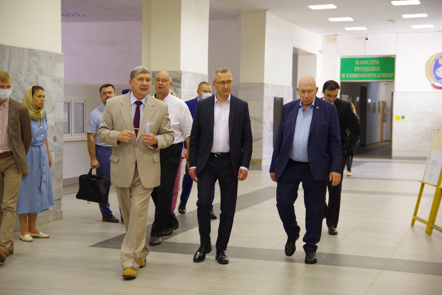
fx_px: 786
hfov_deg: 31.4
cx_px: 221
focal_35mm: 64
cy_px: 148
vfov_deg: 21.2
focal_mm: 42.5
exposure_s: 1/80
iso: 800
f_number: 2.8
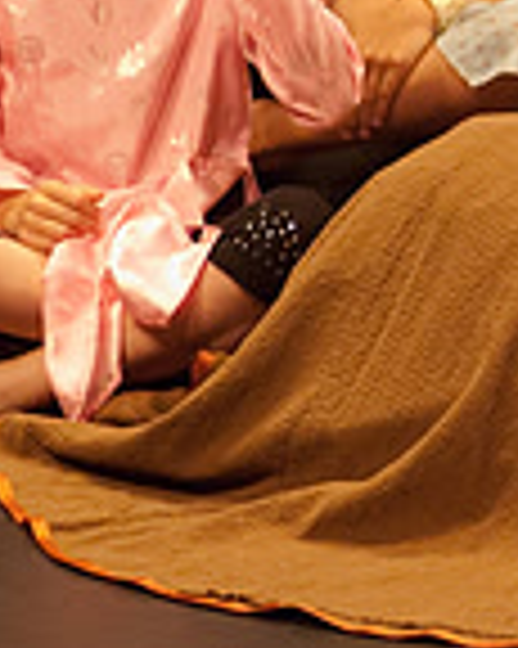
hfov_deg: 1.6
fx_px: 18570
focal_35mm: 968
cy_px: -140
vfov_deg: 2.0
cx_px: 1117
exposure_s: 1/160
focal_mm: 170
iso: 1000
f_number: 2.8
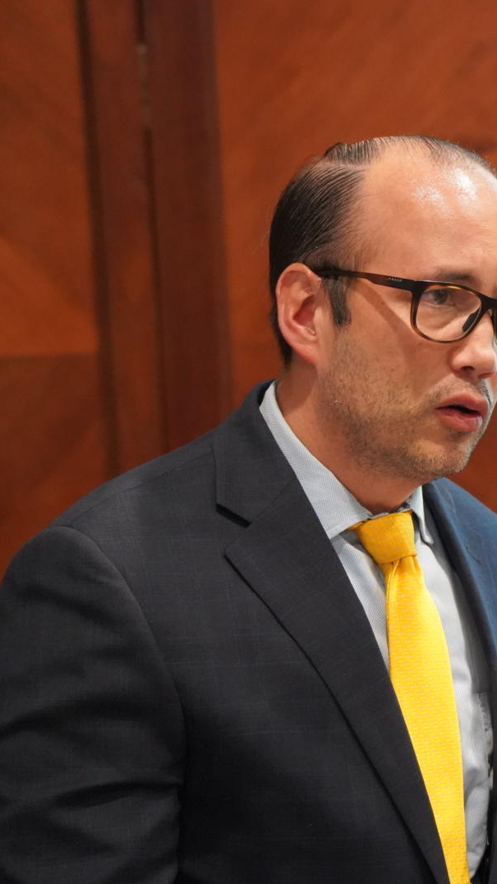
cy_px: 443
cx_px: 508
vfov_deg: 10.2
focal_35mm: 211
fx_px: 4945
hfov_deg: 5.7
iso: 10000
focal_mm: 134
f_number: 5
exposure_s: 1/160
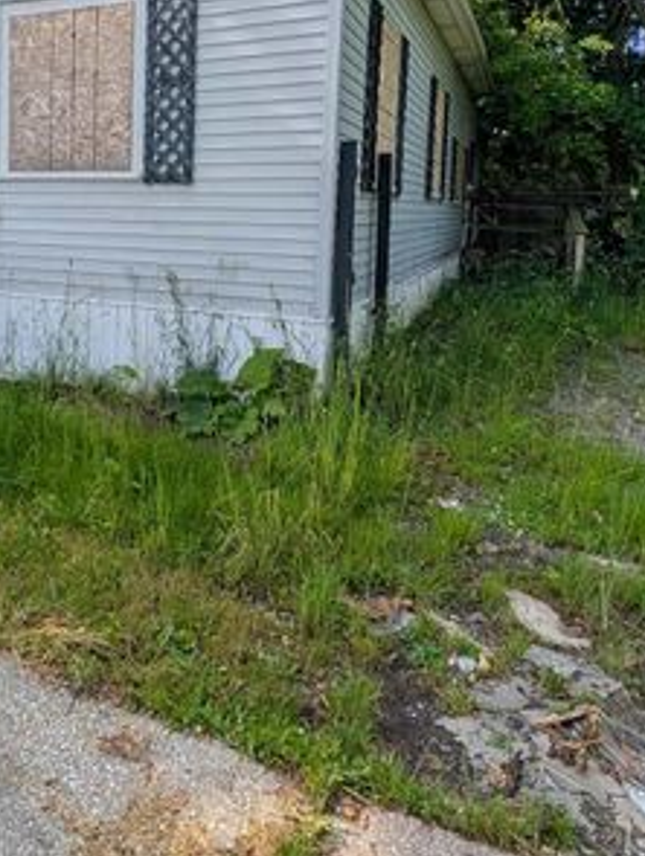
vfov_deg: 63.1
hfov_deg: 48.8
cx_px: 139
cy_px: 264
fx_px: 669
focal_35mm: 27
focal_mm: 2.02
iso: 48
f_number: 1.7
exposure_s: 1/3077
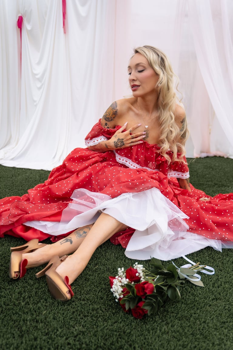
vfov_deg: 55.8
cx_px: 116
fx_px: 330
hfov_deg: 38.9
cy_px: 175
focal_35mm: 34
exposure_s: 1/640
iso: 125
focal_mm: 34
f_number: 2.8
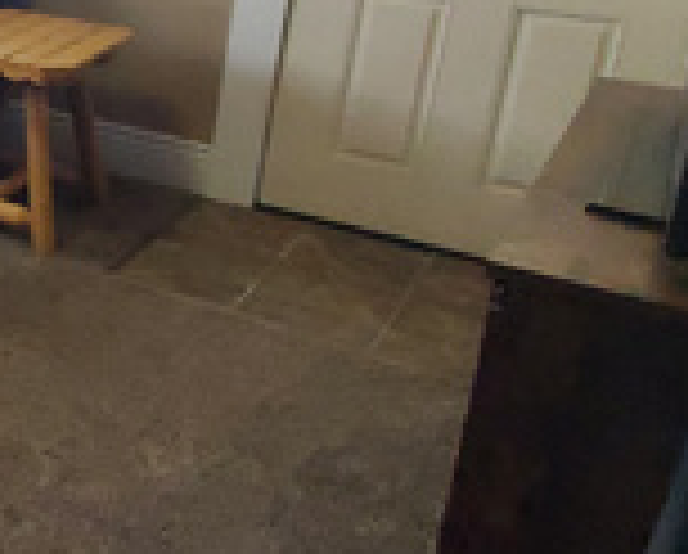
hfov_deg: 22.4
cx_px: -526
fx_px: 1081
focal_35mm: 53
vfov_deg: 27.6
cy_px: 54
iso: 400
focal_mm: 1.8
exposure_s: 1/43
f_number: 2.2
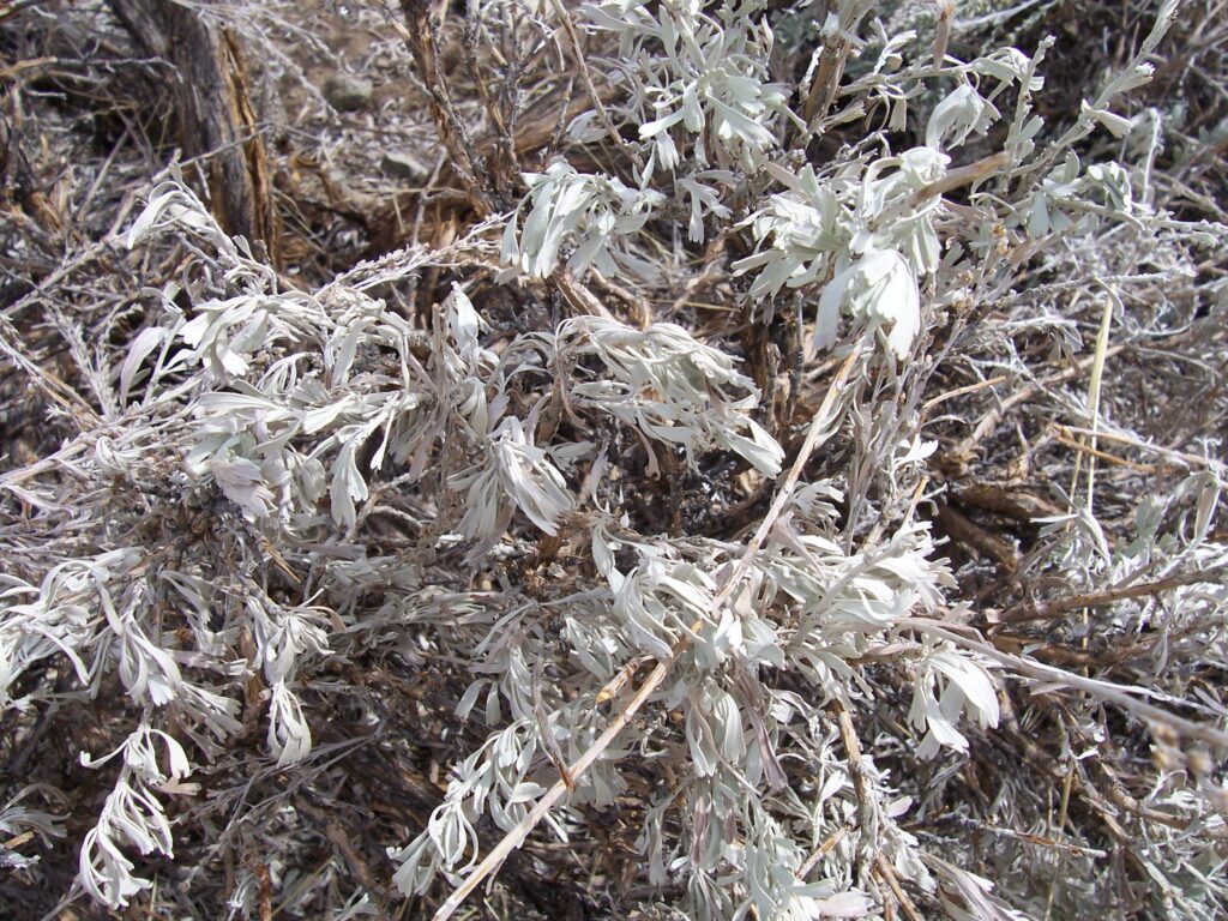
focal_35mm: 34
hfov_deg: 54.0
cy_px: 460
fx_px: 1206
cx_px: 614
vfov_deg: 41.8
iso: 80
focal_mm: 5.6
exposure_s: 1/500
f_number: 5.6
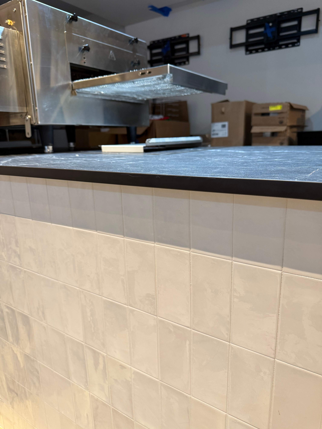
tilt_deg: -13.0
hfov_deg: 56.8
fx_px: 298
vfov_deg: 71.6
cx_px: 161
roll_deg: -0.1
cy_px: 214
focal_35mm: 24
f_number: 1.78
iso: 160
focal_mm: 6.76
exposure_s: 1/60
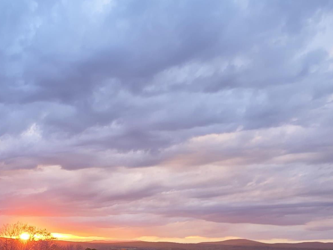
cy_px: 227
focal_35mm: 34
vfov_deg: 38.7
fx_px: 327
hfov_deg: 52.3
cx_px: 97
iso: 100
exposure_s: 1/120
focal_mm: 2.2
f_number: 1.9
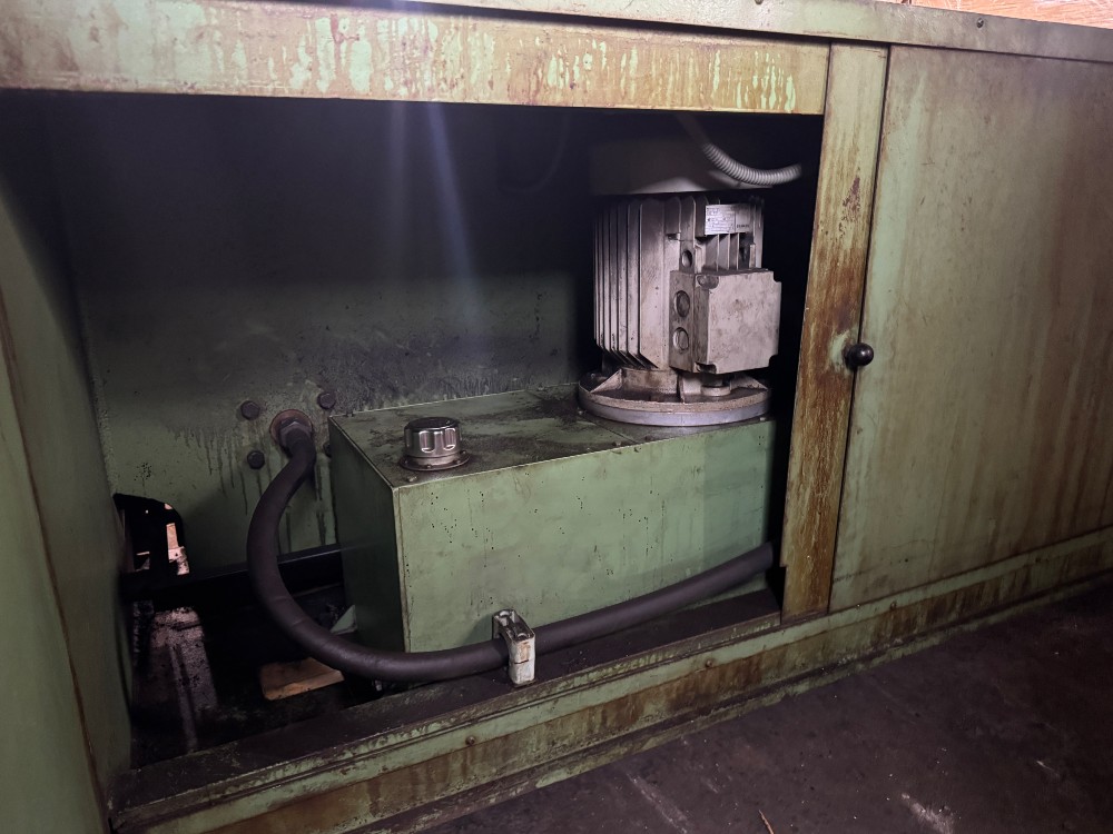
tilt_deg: -18.6
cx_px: 556
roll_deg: +0.8
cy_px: 417
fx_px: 772
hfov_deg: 71.6
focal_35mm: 24
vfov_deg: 56.8
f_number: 1.78
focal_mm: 6.76
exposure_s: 1/34
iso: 1000
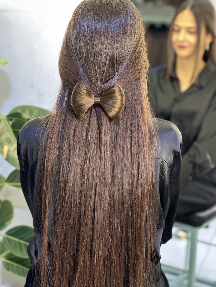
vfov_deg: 25.3
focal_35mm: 77
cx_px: 108
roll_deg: -3.0
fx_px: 641
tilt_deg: -11.6
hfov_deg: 19.1
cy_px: 144
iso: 500
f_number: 2.8
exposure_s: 1/20
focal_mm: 9
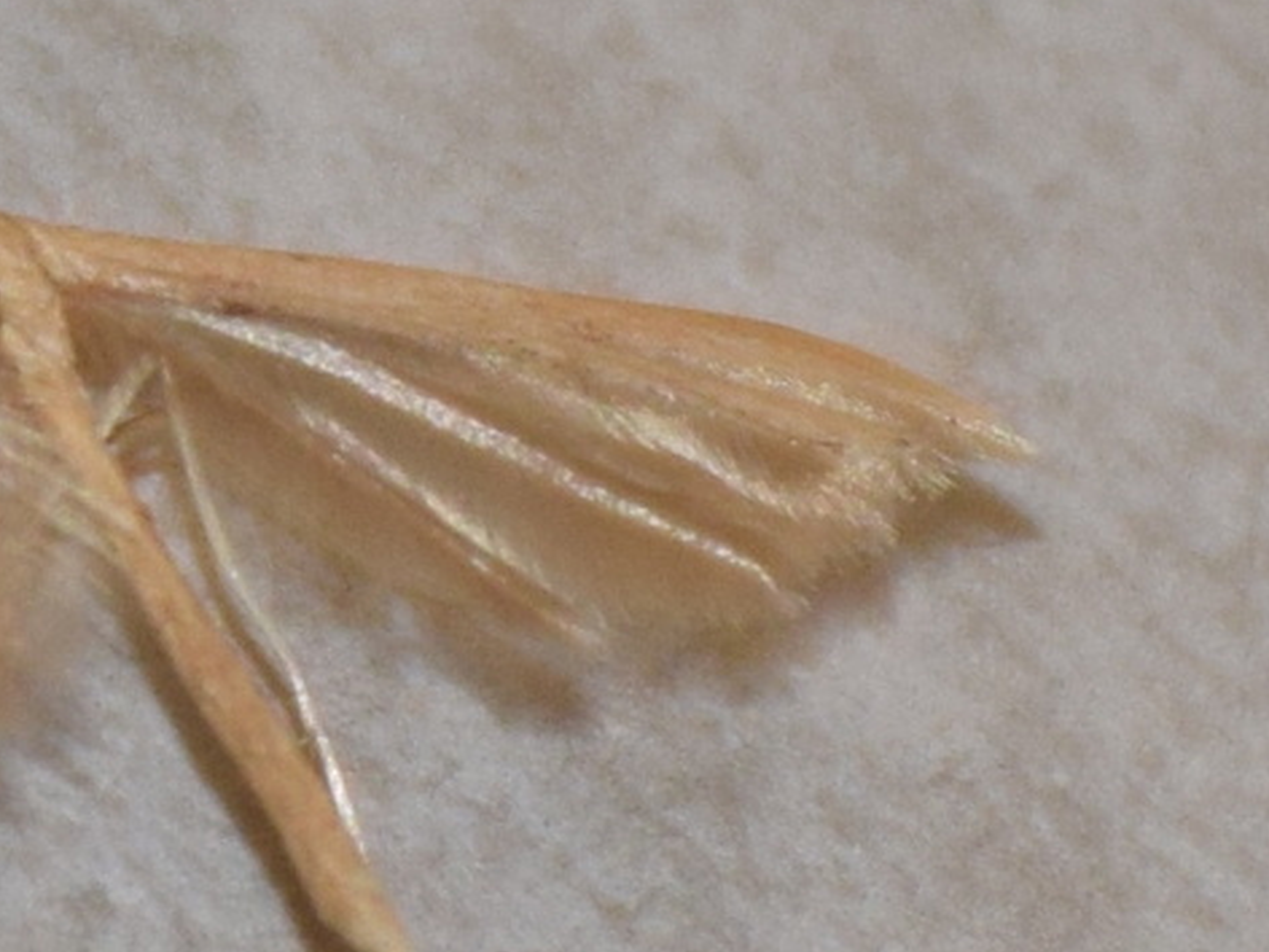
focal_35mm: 410
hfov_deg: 4.8
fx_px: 15030
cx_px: 109
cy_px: 481
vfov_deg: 3.6
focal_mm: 140
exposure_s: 1/60
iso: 500
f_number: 5.6
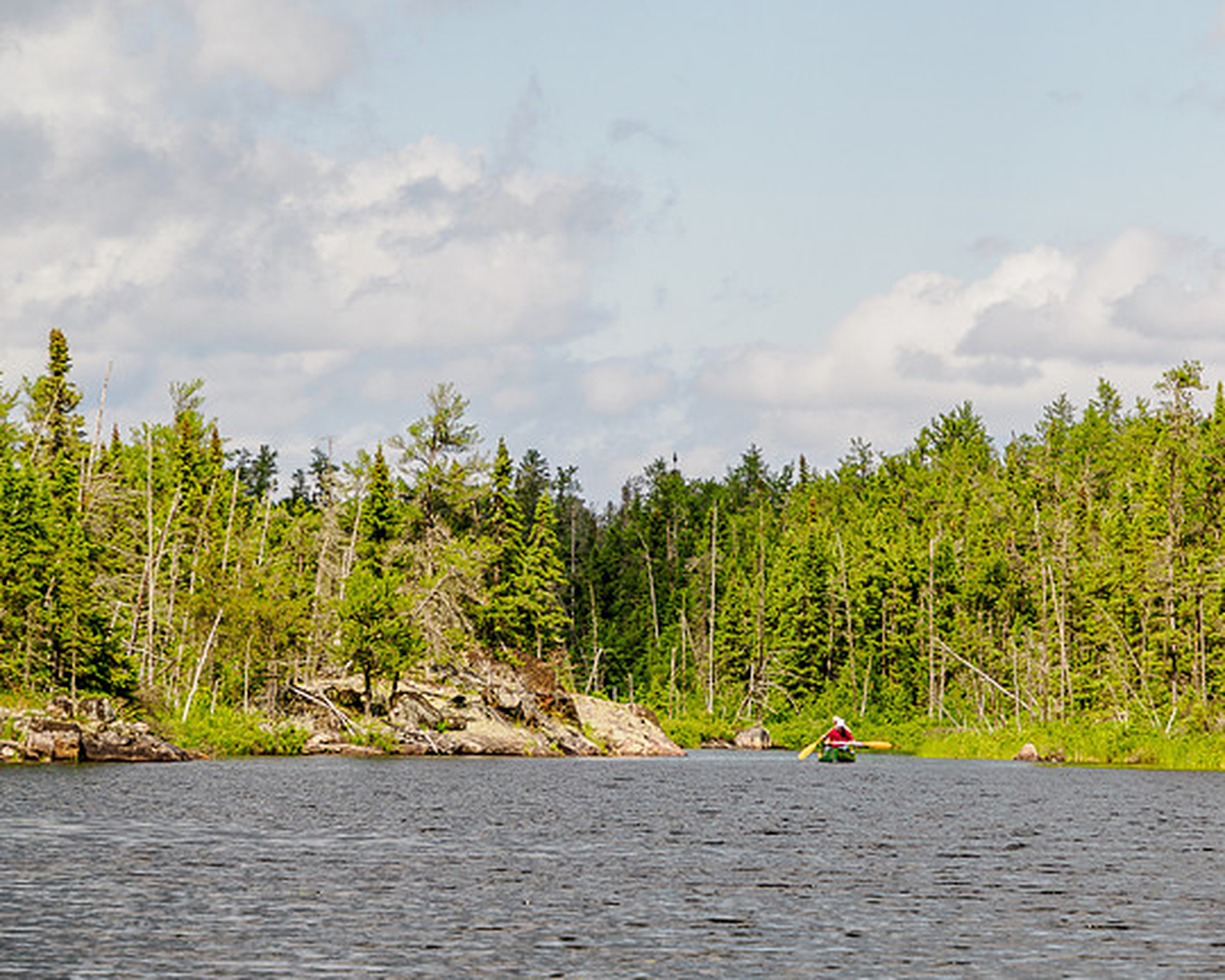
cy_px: 491
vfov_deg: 6.0
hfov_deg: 7.4
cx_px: 585
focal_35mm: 260
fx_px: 9426
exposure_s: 1/250
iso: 320
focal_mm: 124
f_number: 8
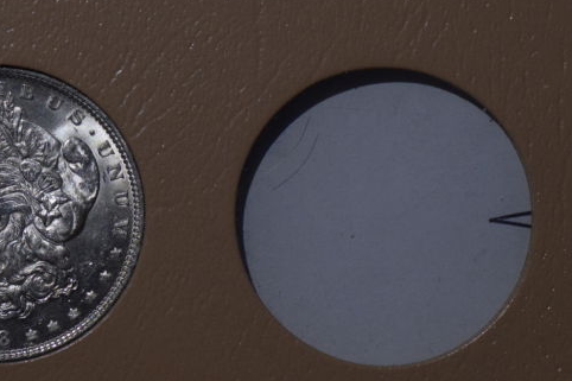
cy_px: 66
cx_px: -1
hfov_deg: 7.3
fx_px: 4447
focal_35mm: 280
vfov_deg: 4.9
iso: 1600
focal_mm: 90
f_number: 8
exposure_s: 1/160
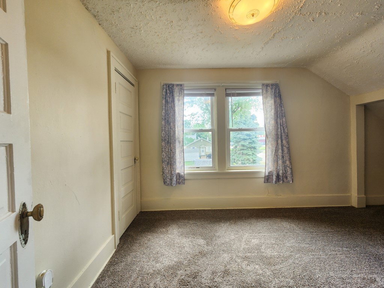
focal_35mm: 13
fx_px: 144
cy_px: 144
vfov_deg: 89.9
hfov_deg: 106.2
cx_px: 192
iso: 125
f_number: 2.2
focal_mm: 2.2
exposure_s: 1/60
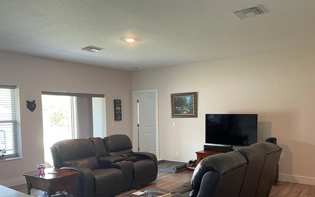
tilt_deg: -5.1
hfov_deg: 62.9
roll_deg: +0.5
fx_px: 257
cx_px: 163
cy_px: 130
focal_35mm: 30
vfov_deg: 41.3
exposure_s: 1/60
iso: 200
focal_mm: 5.1
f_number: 1.6
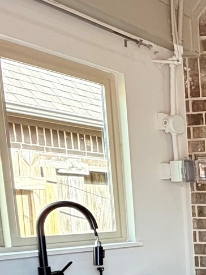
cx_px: 392
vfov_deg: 30.5
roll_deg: +0.1
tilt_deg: -8.4
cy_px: 273
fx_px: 469
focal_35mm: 59
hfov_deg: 18.3
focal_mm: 2.22
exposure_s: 1/121
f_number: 2.2
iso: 125
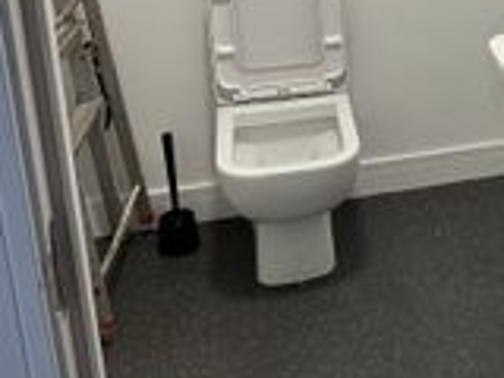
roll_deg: -2.9
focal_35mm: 60
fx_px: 874
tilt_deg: -19.3
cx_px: 605
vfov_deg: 23.2
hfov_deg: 28.1
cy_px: -22
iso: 160
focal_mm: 6.86
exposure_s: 1/100
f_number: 1.78
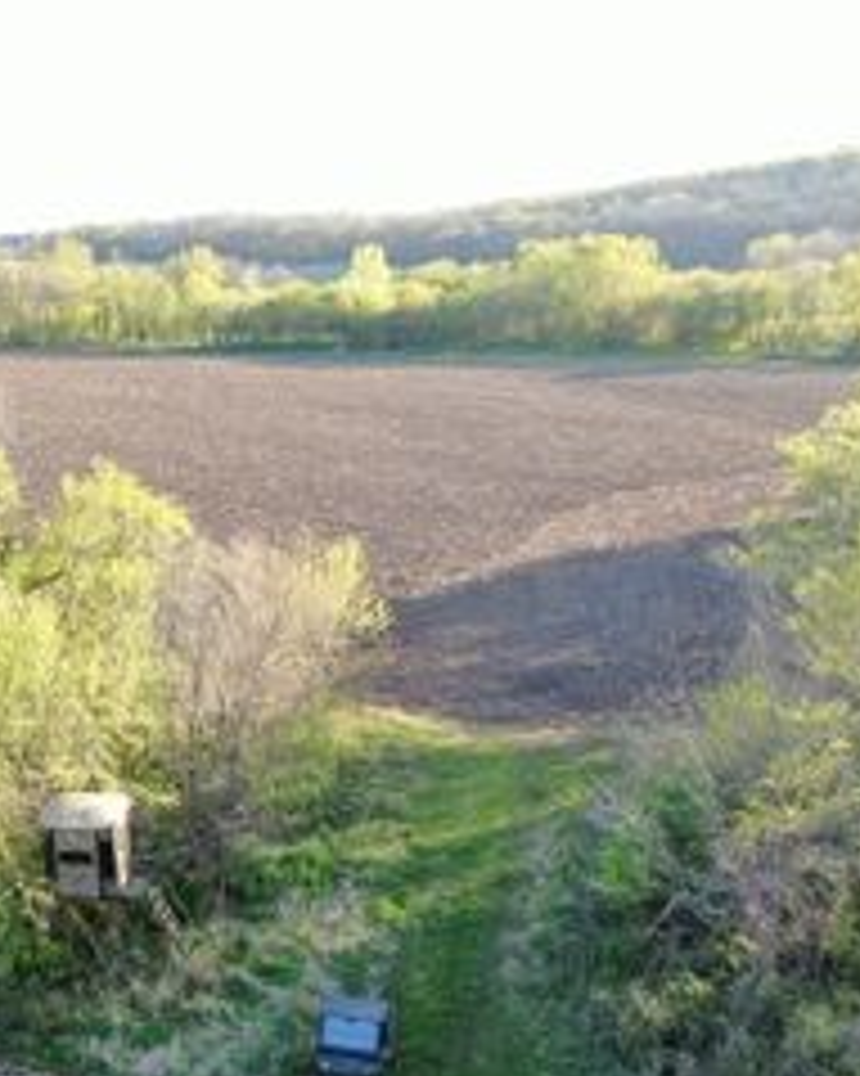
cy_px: 601
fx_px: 1401
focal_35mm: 44
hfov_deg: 33.0
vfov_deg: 42.0
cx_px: 151
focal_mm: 4.48
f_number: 2.8
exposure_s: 1/120
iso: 100
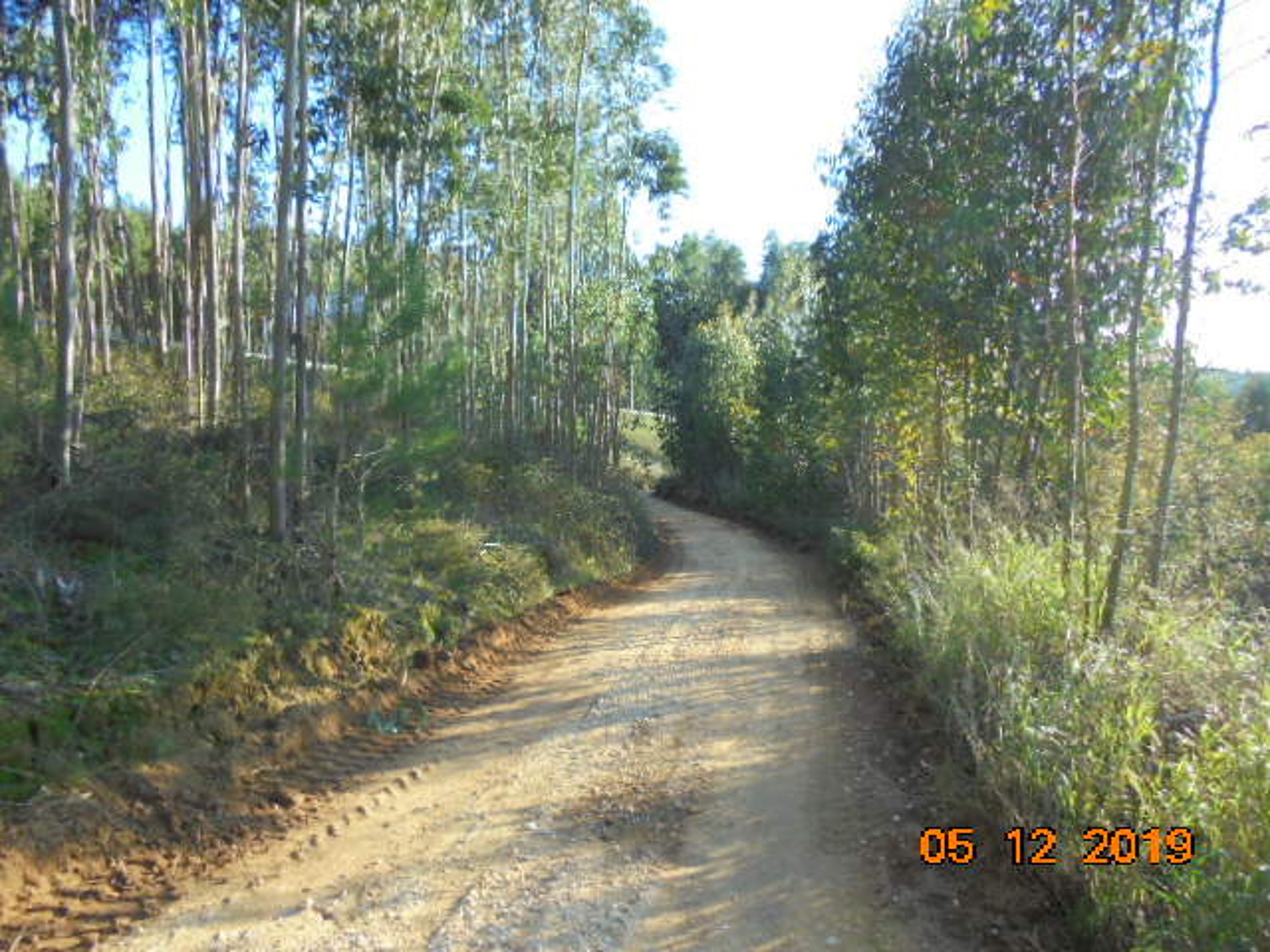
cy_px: 476
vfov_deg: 53.1
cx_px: 635
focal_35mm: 26
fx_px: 954
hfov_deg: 67.3
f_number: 3.5
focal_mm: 4.6
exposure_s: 1/160
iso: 100
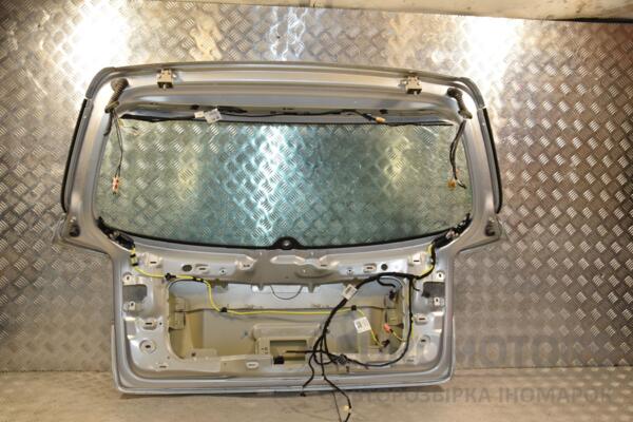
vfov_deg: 40.0
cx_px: 316
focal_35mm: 33
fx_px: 580
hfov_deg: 57.2
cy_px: 211
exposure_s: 1/200
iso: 800
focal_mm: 22
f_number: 6.3
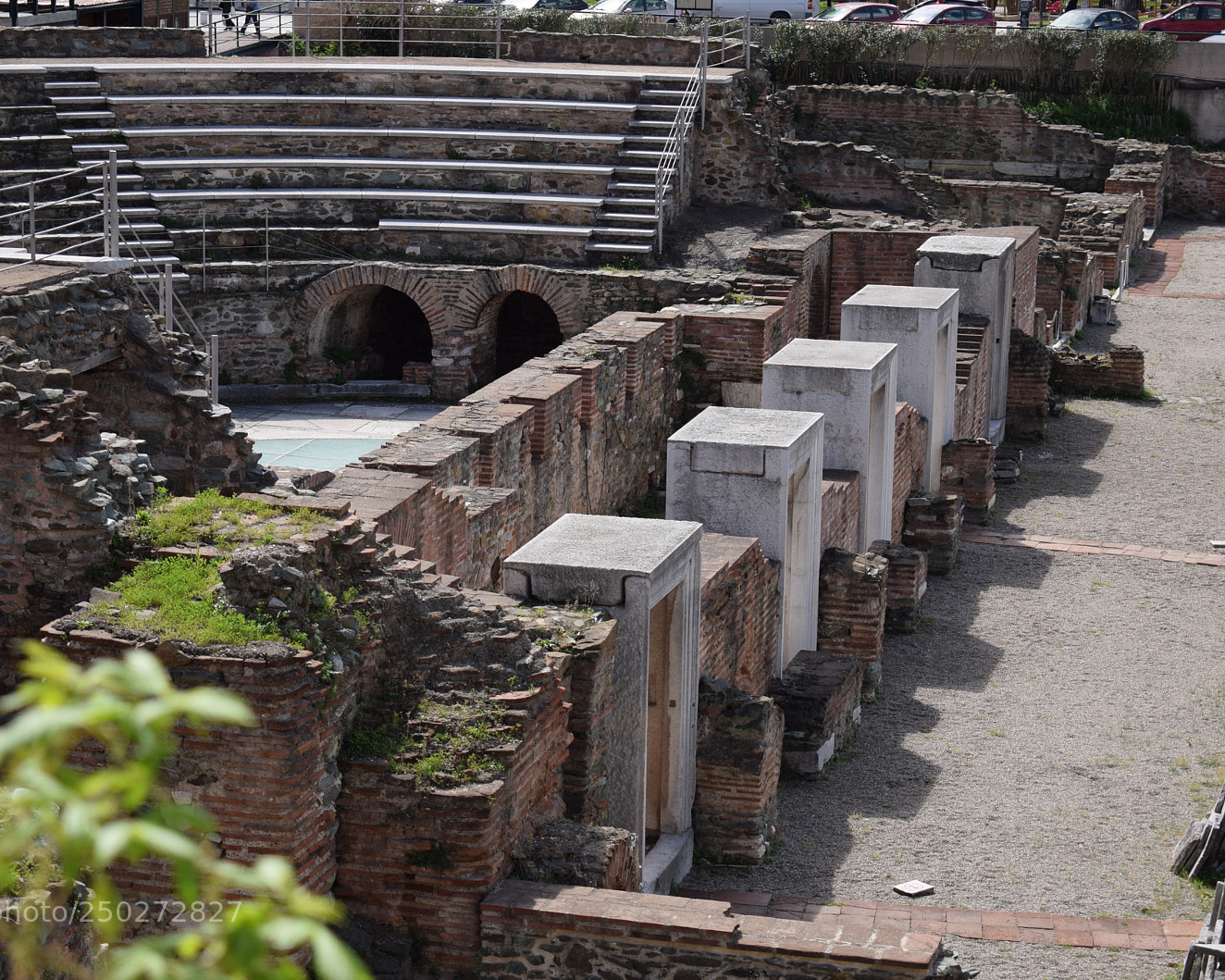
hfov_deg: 20.4
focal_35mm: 94
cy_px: 491
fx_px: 3392
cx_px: 499
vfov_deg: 16.4
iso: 200
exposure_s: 1/500
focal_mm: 55
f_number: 5.6
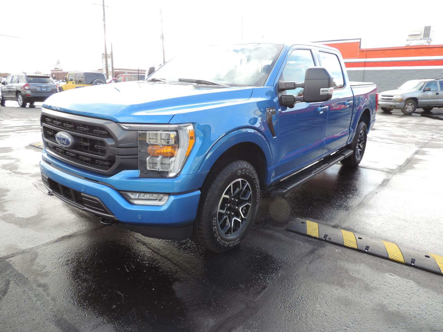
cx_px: 222
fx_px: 307
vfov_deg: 56.8
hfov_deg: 71.6
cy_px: 166
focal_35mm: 24
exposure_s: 1/125
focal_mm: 4.3
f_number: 3
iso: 80
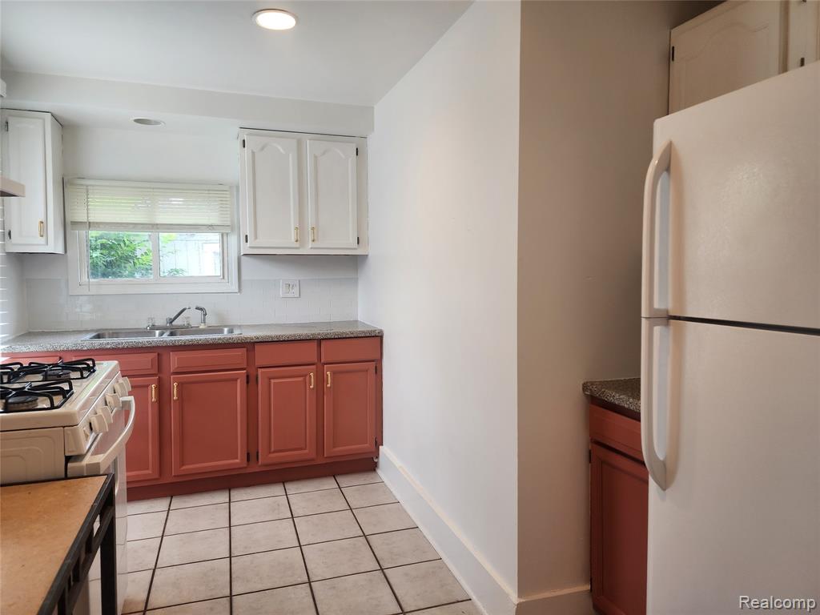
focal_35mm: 23
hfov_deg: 73.9
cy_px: 308
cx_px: 410
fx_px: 545
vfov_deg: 58.9
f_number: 1.8
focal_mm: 6.4
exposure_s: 1/120
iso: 80
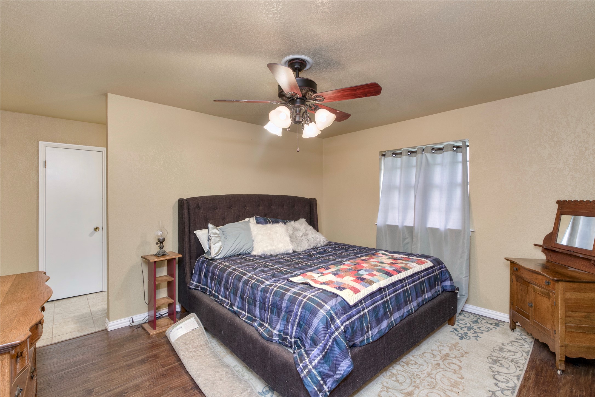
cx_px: 298
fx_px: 264
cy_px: 198
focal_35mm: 16
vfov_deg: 73.7
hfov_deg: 96.7
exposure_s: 1/3.33
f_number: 5.6
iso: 400
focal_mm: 16
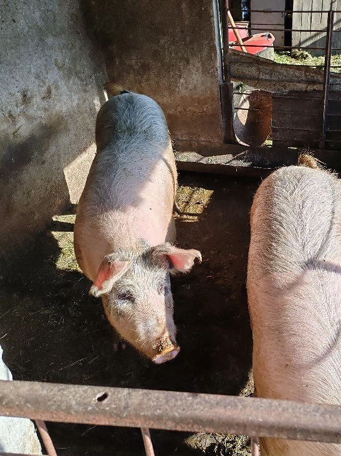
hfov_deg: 37.8
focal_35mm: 37
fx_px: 486
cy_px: 232
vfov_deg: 50.2
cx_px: 252
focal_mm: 6.12
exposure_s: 1/286
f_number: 1.9
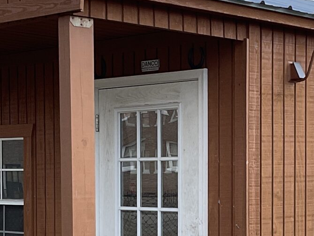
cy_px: 221
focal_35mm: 111
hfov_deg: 17.7
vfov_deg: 13.2
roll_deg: -0.2
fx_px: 1007
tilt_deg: -2.1
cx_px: 210
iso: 16
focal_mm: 3
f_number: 1.8
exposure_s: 1/1250
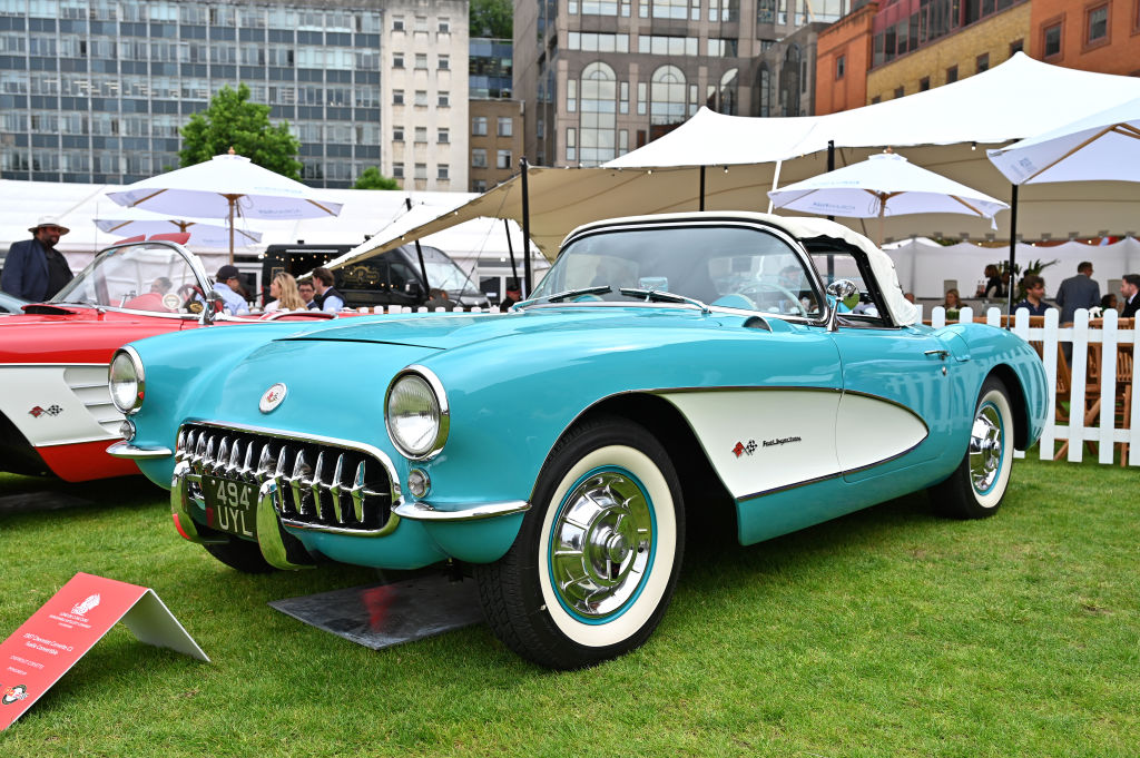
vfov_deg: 41.1
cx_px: 570
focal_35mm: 32
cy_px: 379
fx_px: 1012
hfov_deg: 58.8
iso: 100
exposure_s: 1/320
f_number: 5
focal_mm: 32
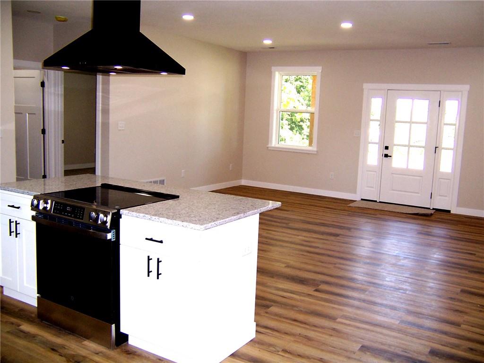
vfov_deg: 42.9
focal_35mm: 33
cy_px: 182
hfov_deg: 55.4
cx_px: 242
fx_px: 461
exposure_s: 1/60
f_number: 2.8
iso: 140
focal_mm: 5.5
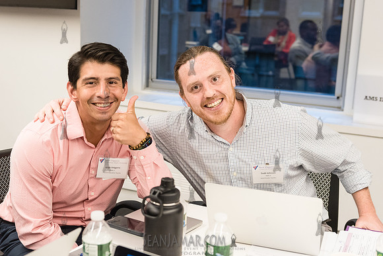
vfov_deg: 26.4
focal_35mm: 51
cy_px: 133
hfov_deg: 38.7
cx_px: 160
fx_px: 544
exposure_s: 1/250
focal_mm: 44
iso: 2500
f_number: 4
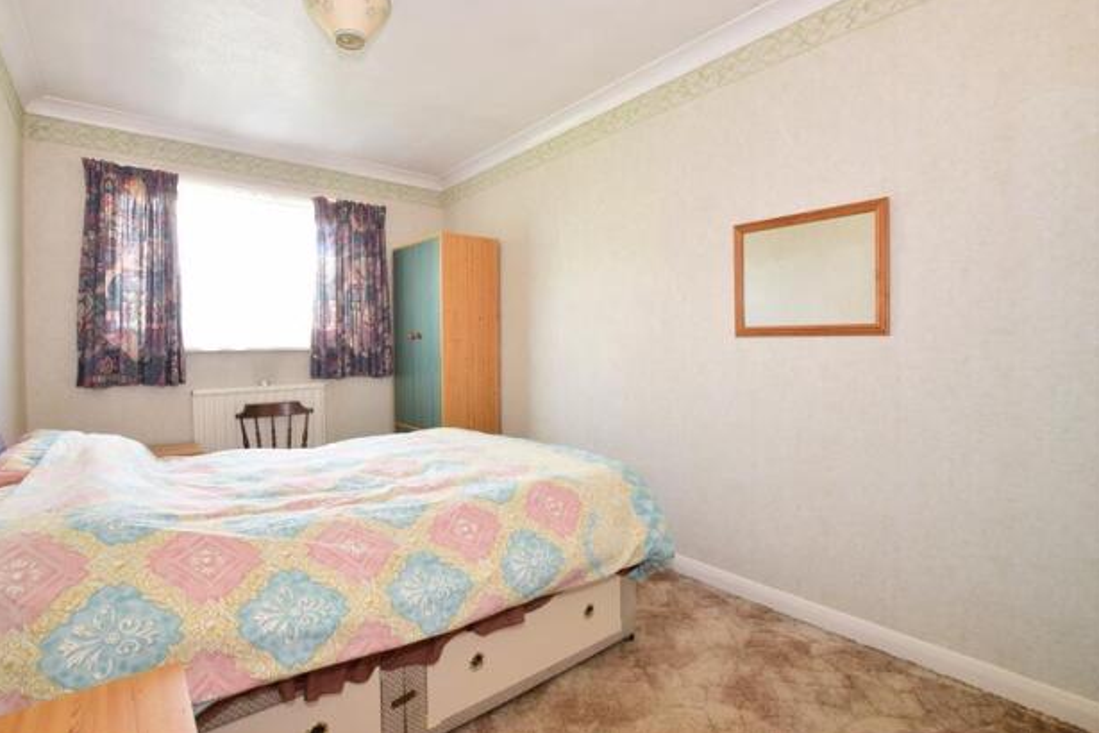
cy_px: 348
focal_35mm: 16
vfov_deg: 73.7
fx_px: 488
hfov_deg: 96.7
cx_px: 522
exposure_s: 1/1.6
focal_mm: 10
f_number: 22
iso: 400
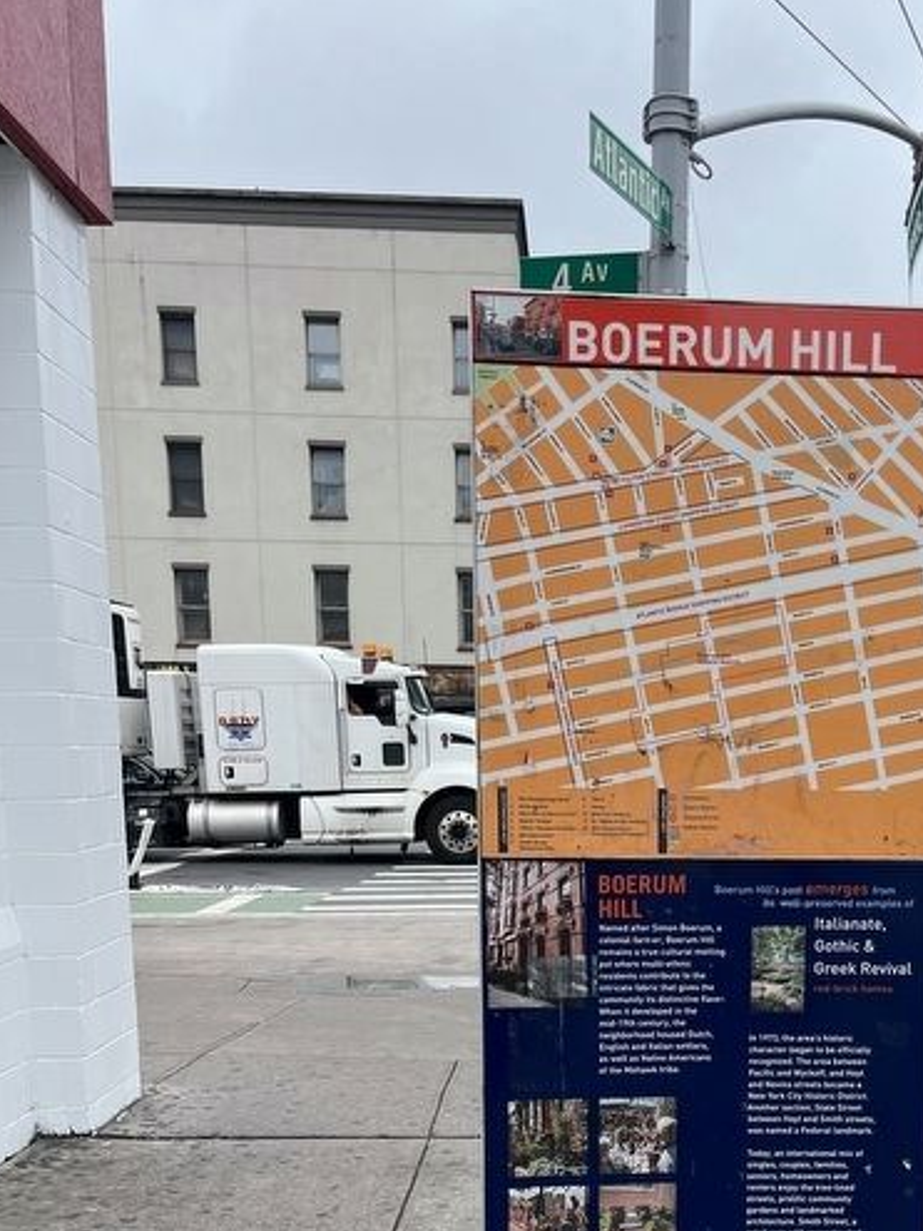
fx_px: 1494
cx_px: 724
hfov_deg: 33.4
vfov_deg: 42.8
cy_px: 982
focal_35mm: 42
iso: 50
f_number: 1.6
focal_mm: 5.1
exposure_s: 1/1075
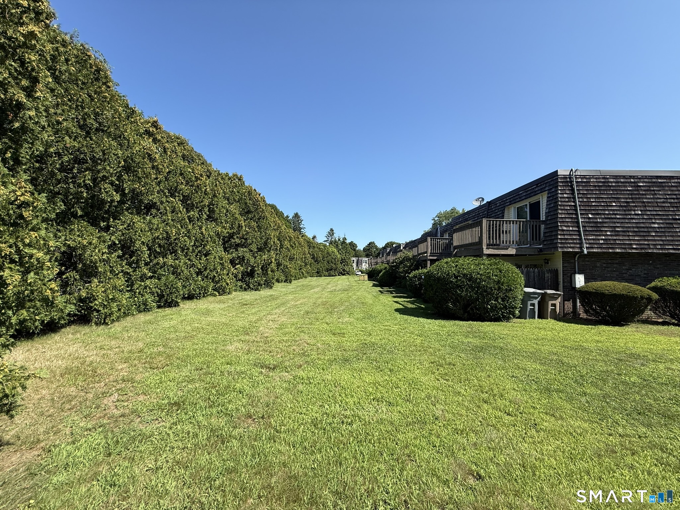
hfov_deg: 102.1
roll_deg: -0.5
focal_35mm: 14
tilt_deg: +3.3
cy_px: 255
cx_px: 340
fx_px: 275
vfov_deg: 85.7
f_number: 2.2
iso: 50
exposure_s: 1/1399
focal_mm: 2.22
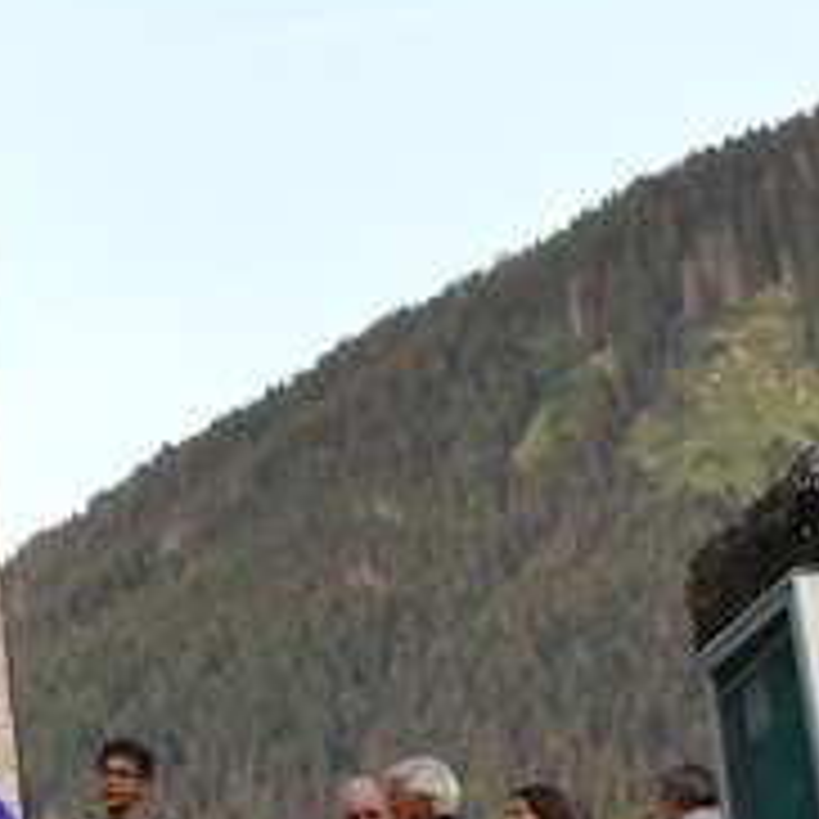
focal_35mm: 219
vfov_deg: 8.0
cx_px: -900
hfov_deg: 7.6
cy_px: 189
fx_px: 5862
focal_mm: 26
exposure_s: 1/250
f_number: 4.5
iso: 400
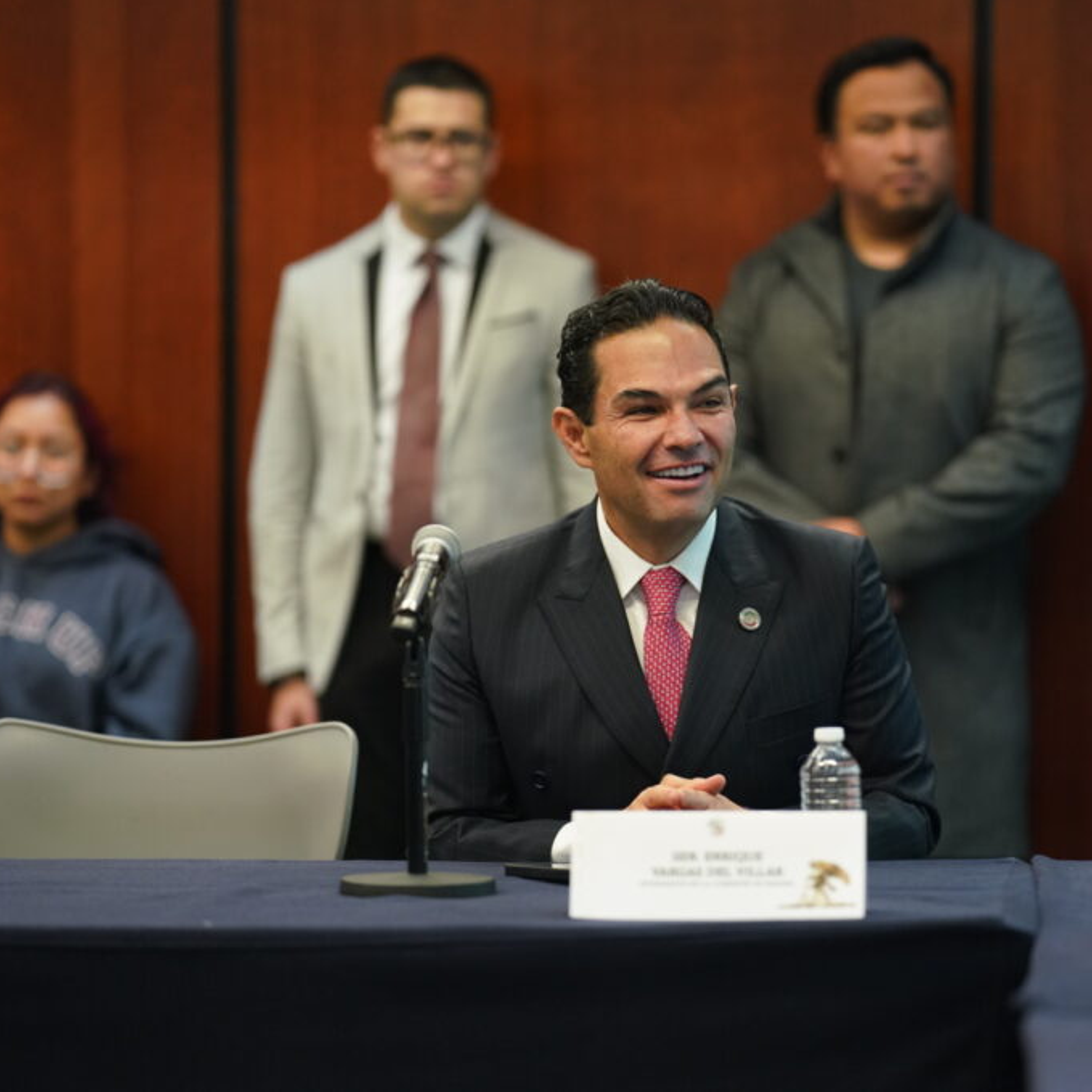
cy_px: 545
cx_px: 655
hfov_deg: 10.1
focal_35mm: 173
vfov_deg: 10.1
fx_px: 6174
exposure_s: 1/400
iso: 2000
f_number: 1.8
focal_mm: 135
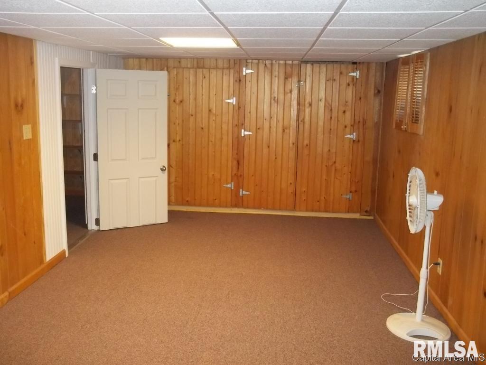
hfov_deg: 55.3
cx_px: 243
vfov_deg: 43.0
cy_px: 182
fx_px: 464
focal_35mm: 33
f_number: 3.3
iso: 320
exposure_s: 1/30
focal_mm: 5.9
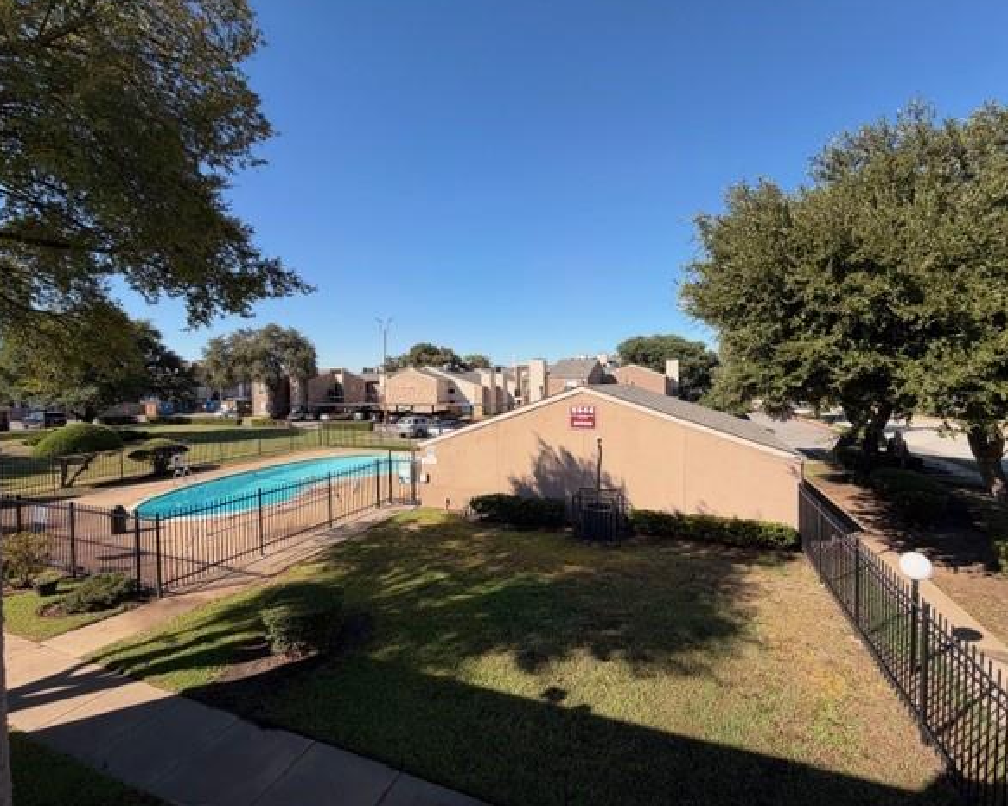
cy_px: 394
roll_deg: +0.2
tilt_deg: -1.7
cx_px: 538
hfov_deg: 96.7
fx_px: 447
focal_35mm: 15
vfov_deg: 84.0
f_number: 2.2
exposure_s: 1/770
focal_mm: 2.22
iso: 32
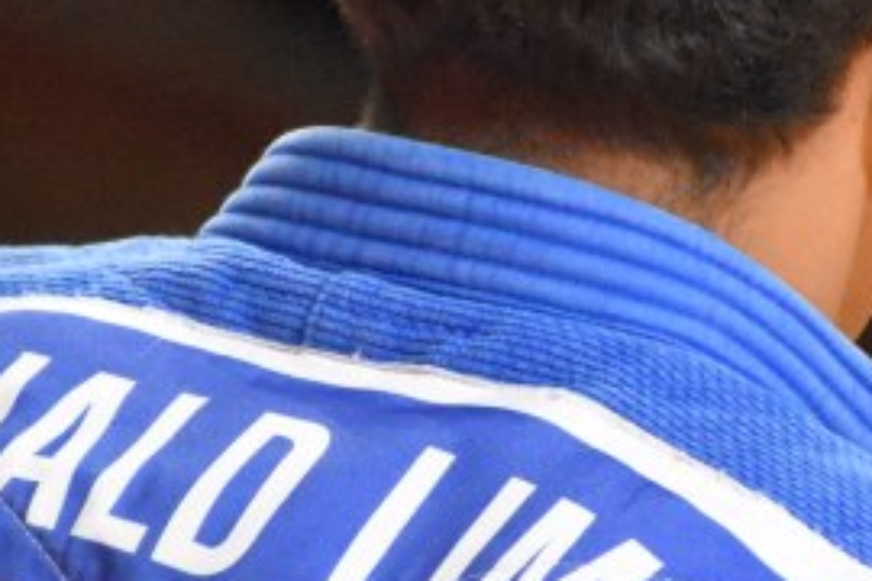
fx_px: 41344
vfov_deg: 0.8
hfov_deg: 1.2
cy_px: 299
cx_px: 601
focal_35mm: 1707
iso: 6400
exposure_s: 1/640
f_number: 7.1
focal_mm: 300
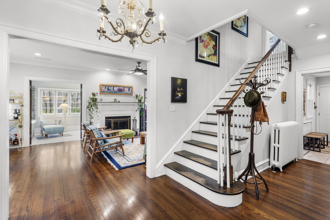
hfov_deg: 91.4
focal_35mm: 18
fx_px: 161
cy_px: 104
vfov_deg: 68.7
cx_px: 175
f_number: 9
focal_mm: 16.5
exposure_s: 1/2
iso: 1000
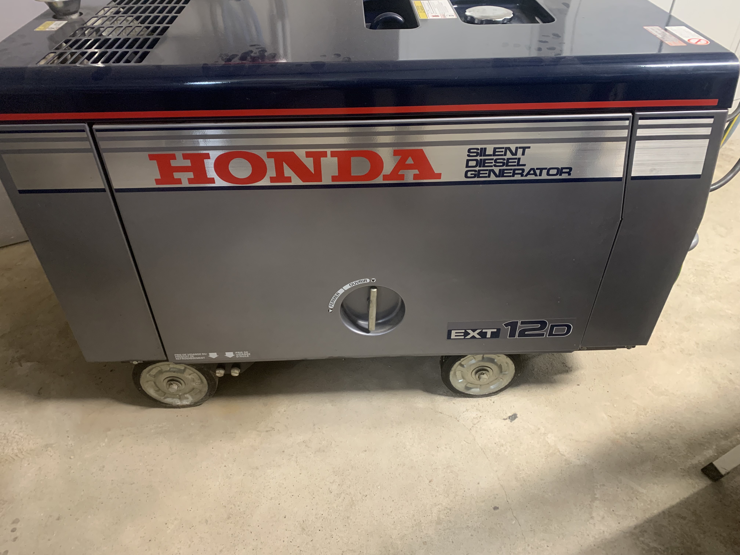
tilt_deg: -41.0
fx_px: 556
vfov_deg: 53.1
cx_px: 370
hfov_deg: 67.3
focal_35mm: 26
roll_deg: -0.4
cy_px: 278
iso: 400
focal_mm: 4.25
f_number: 1.8
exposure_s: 1/33
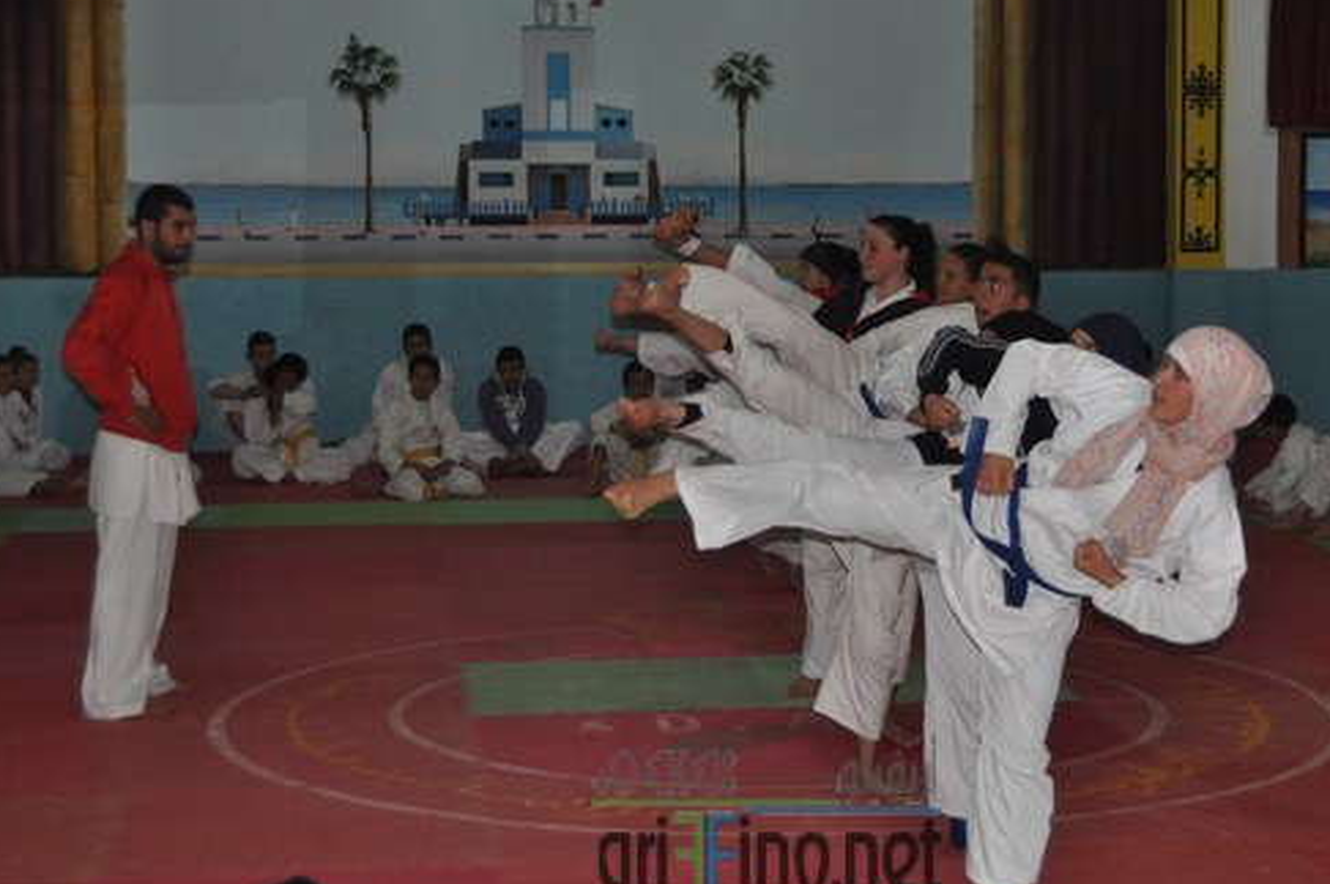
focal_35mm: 75
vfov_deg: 18.1
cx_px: 766
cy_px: 385
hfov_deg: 27.0
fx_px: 2768
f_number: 4.8
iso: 800
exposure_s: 1/60
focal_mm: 38
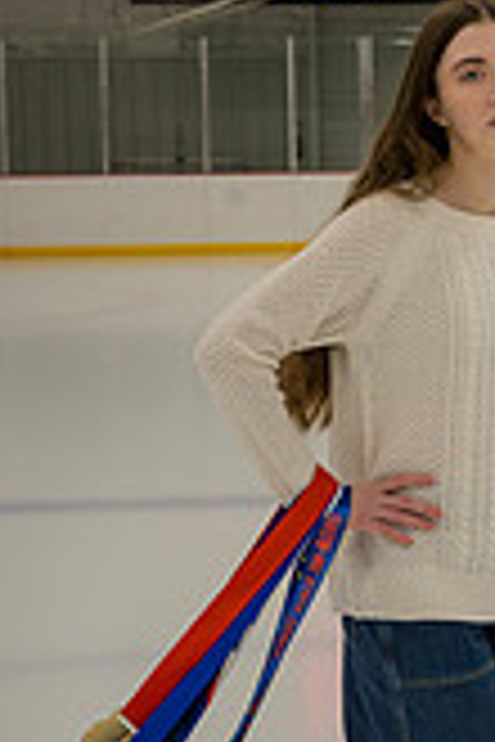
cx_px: 666
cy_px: 378
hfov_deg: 11.1
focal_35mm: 120
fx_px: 2475
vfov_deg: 17.1
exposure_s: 1/400
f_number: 8
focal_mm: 44
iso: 3200
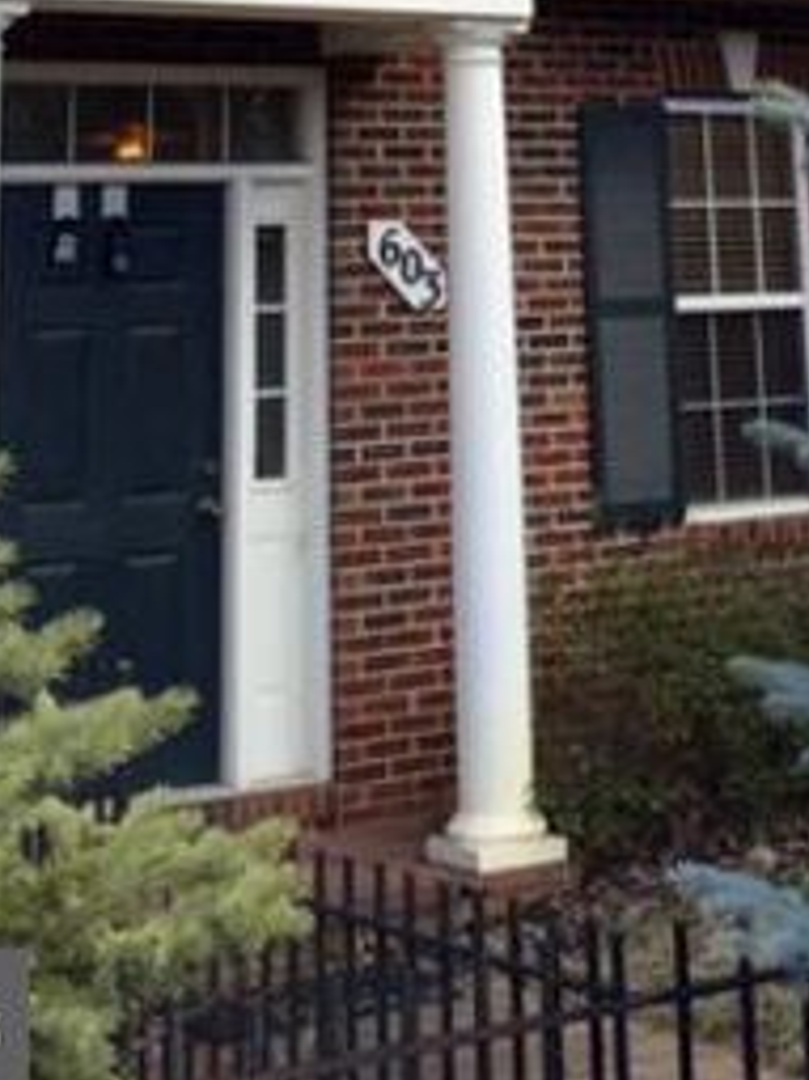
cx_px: 627
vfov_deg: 22.9
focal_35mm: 76
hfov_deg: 19.2
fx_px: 2370
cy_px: -316
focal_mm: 4.15
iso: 32
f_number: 2.2
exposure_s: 1/670
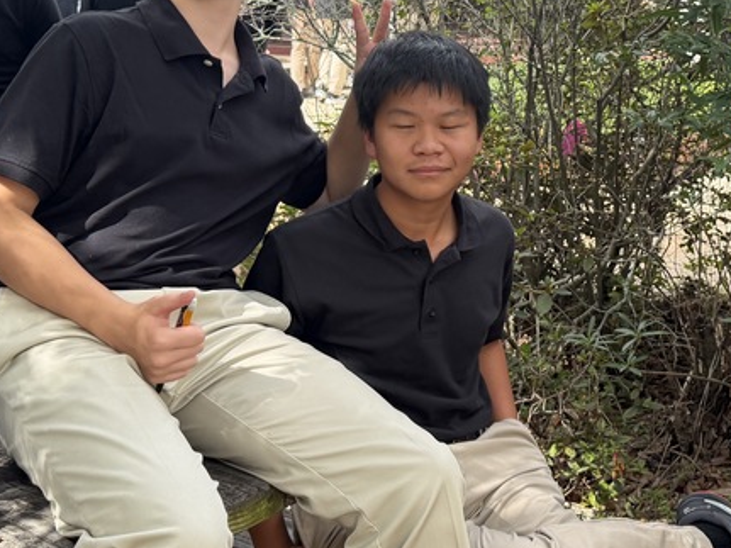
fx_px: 1203
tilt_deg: -10.1
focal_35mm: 57
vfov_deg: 25.4
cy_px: 154
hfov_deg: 33.0
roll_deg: +1.7
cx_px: 560
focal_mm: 6.76
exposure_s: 1/722
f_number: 1.78
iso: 100
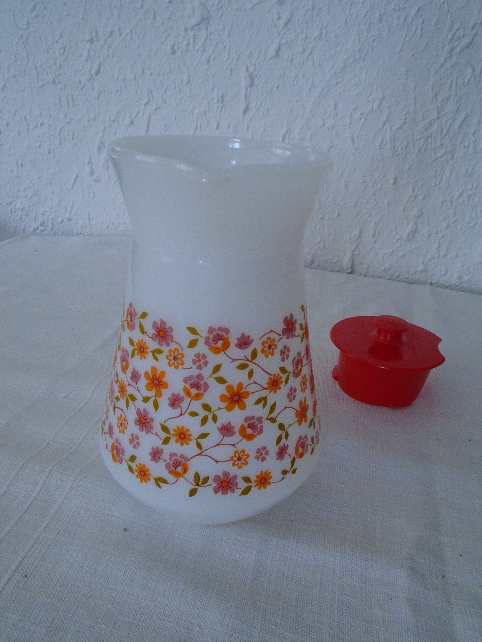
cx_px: 241
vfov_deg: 67.3
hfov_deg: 53.1
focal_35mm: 26
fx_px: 483
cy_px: 321
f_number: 3.2
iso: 320
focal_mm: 4.6
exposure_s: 1/100
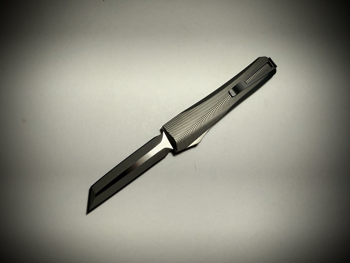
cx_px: 175
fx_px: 243
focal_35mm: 24
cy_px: 132
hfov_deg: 71.6
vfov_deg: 56.8
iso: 64
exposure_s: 1/1621
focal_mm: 2.22
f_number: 2.2
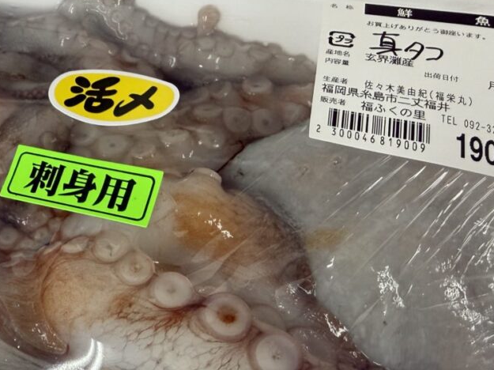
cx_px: 125
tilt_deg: -63.0
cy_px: 244
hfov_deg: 44.3
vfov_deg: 34.8
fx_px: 585
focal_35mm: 41
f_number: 2.2
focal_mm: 2.22
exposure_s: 1/60
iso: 200
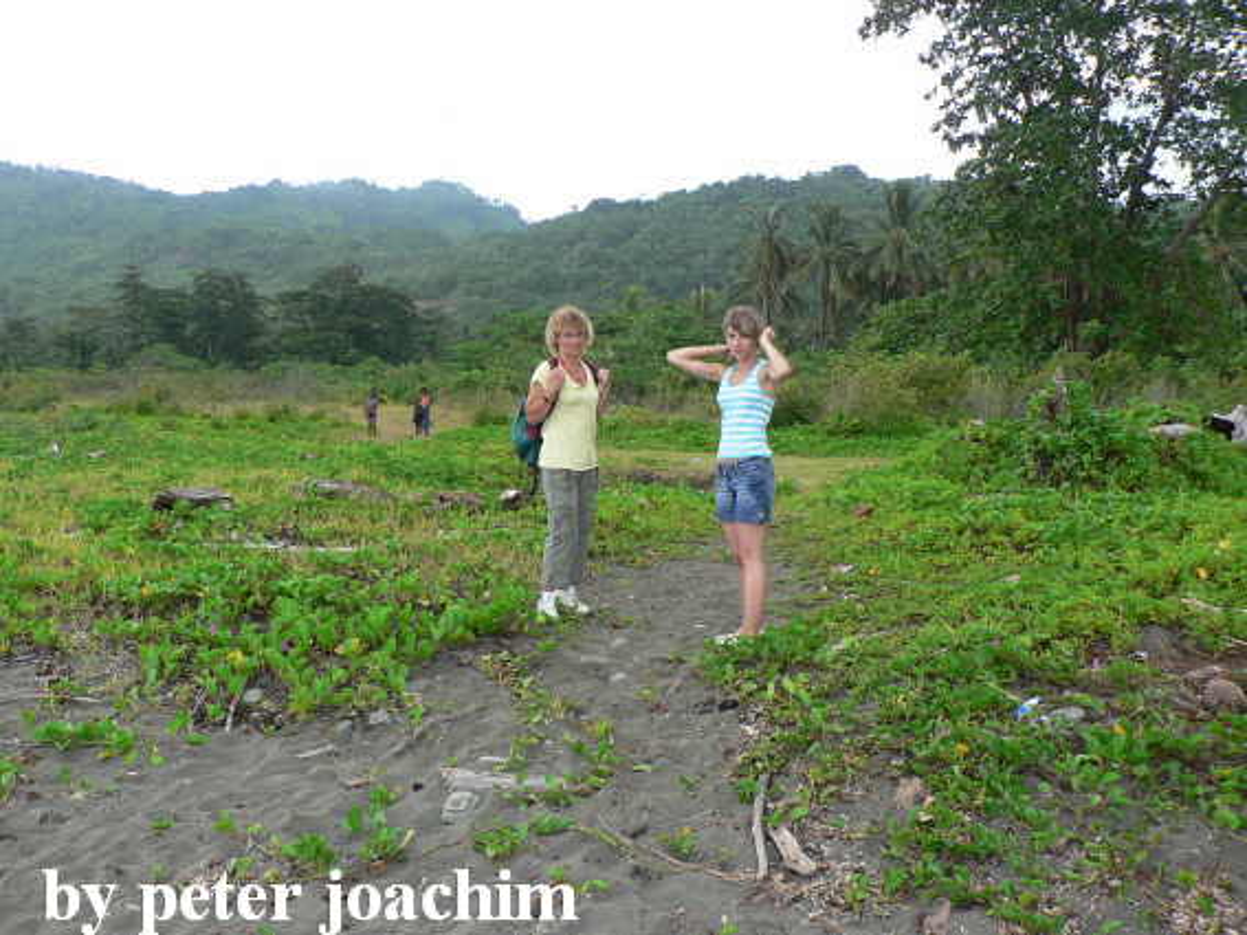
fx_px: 1261
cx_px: 624
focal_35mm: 35
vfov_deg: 40.7
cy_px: 468
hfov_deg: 52.6
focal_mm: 6
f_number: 3.6
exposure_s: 1/100
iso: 64
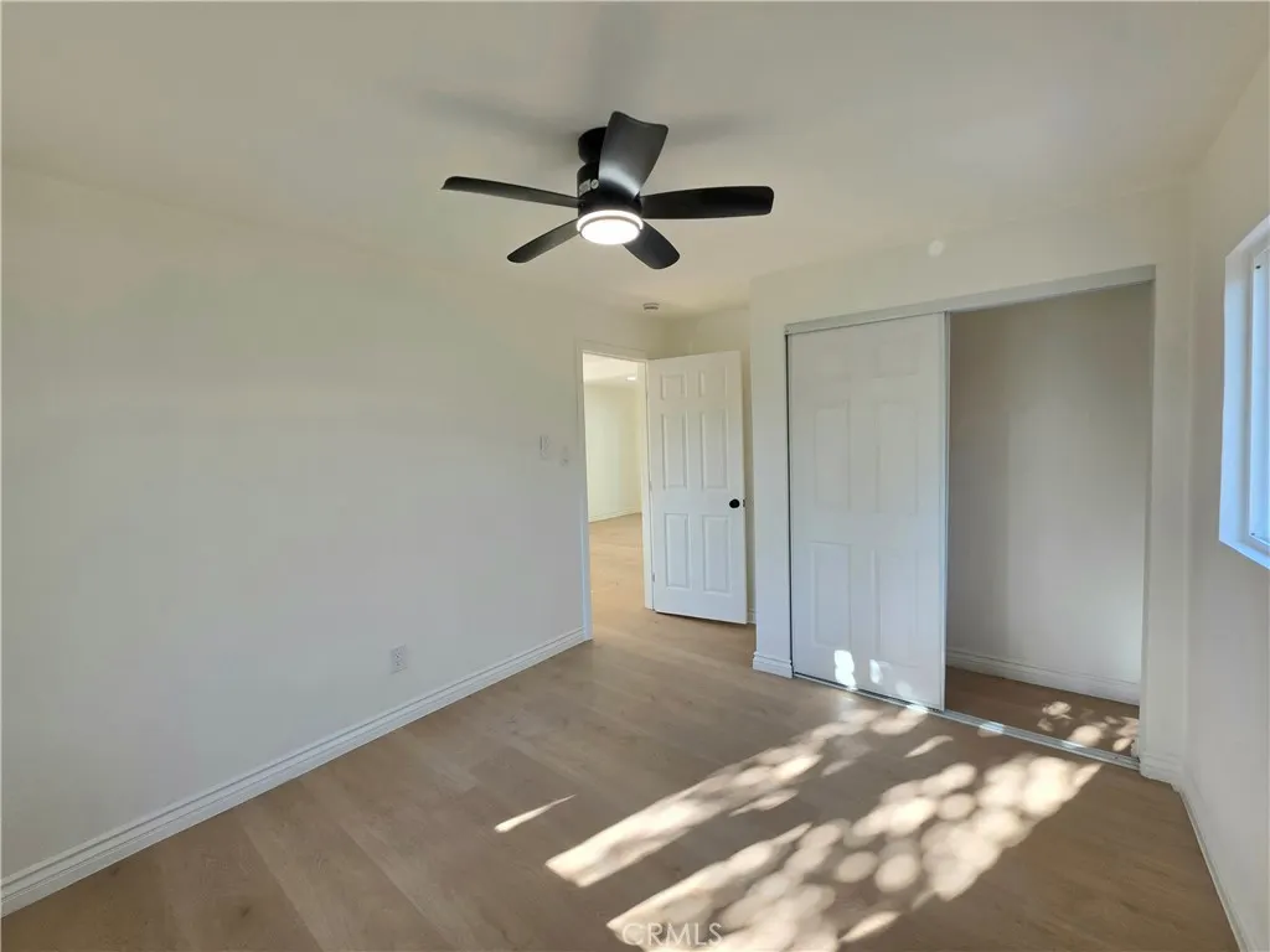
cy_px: 476
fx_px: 477
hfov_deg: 106.2
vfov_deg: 89.9
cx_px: 635
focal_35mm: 13
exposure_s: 1/120
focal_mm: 2.2
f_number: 1.9
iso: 50
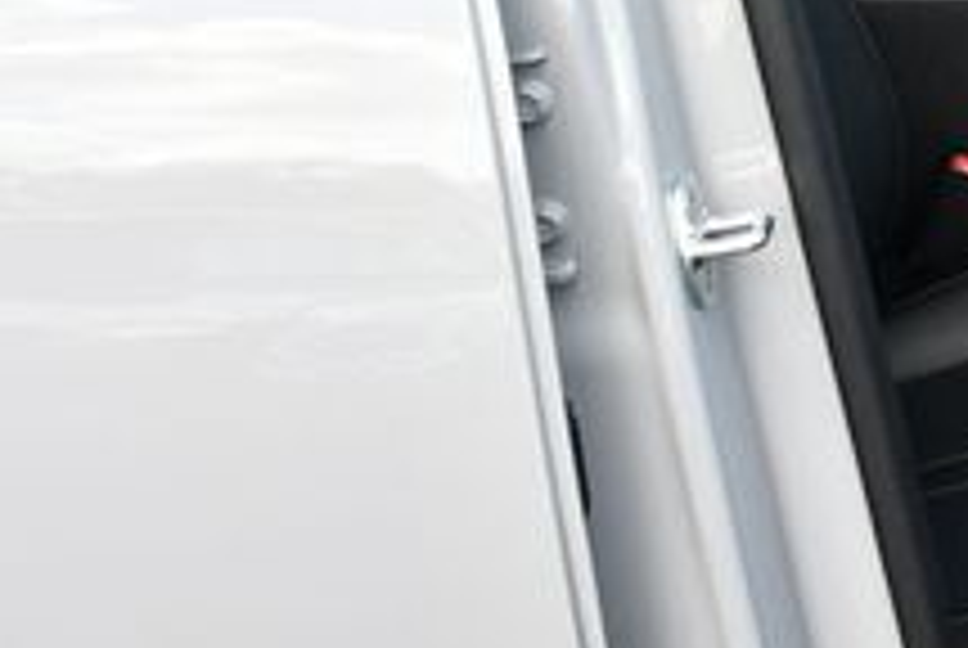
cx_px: 1432
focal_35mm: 107
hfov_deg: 17.3
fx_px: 2881
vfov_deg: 12.8
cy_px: 122
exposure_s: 1/250
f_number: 5
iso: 400
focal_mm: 18
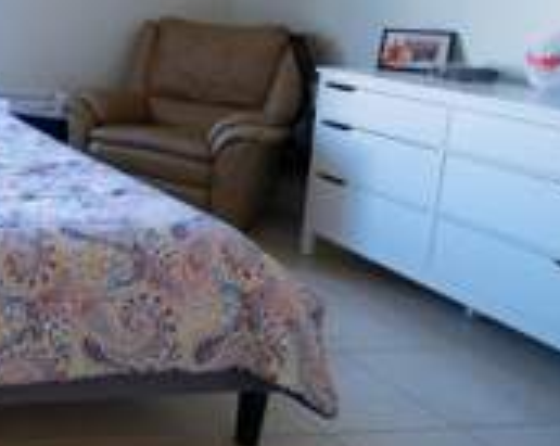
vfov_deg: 34.2
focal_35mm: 42
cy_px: 72
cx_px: -205
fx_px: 695
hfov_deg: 31.3
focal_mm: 10.5
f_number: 4
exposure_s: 1/125
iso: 200
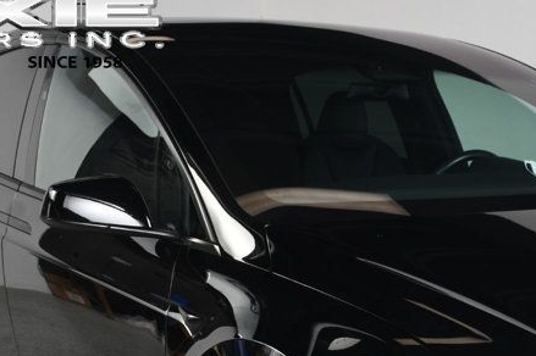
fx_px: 1354
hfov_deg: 22.0
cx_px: 444
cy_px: 396
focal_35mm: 91
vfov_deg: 14.6
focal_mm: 26
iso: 100
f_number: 9
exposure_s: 1/160
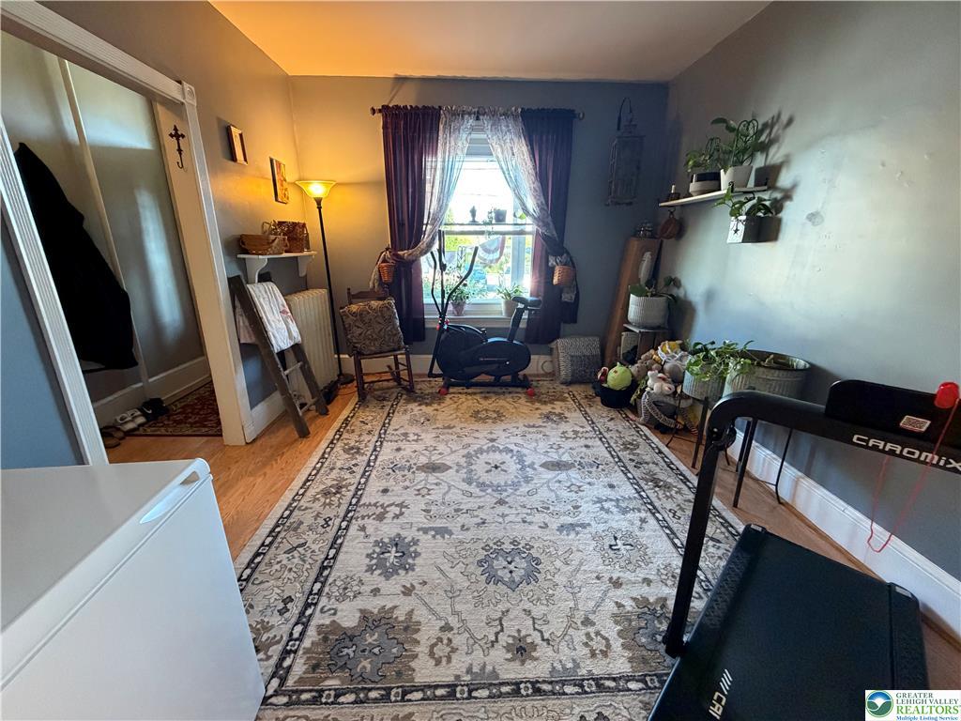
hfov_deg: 102.1
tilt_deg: -17.1
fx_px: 389
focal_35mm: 14
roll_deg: +0.2
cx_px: 480
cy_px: 360
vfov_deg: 85.7
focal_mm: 2.22
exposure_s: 1/60
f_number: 2.2
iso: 640
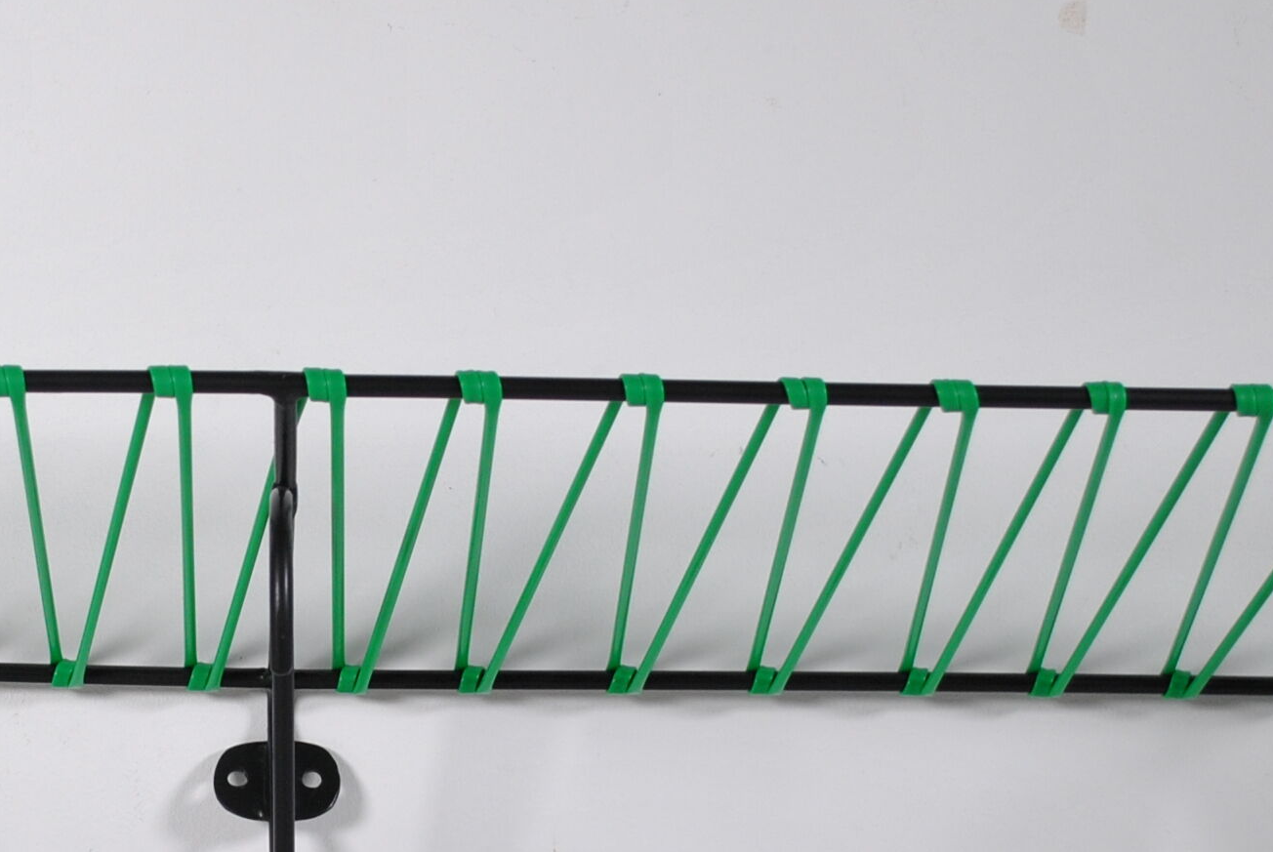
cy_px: 682
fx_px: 3470
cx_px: 138
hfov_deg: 20.4
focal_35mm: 98
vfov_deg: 13.9
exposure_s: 1/200
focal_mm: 22
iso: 200
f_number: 4
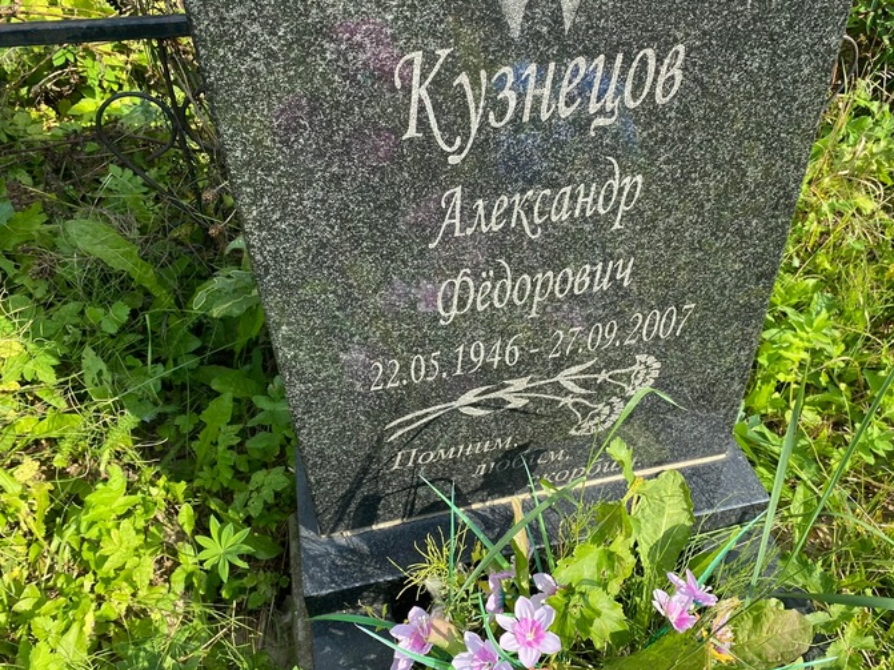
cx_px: 485
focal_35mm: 31
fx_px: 800
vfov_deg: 45.3
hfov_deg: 58.3
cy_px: 290
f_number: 1.8
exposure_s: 1/1157
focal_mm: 4.25
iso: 32
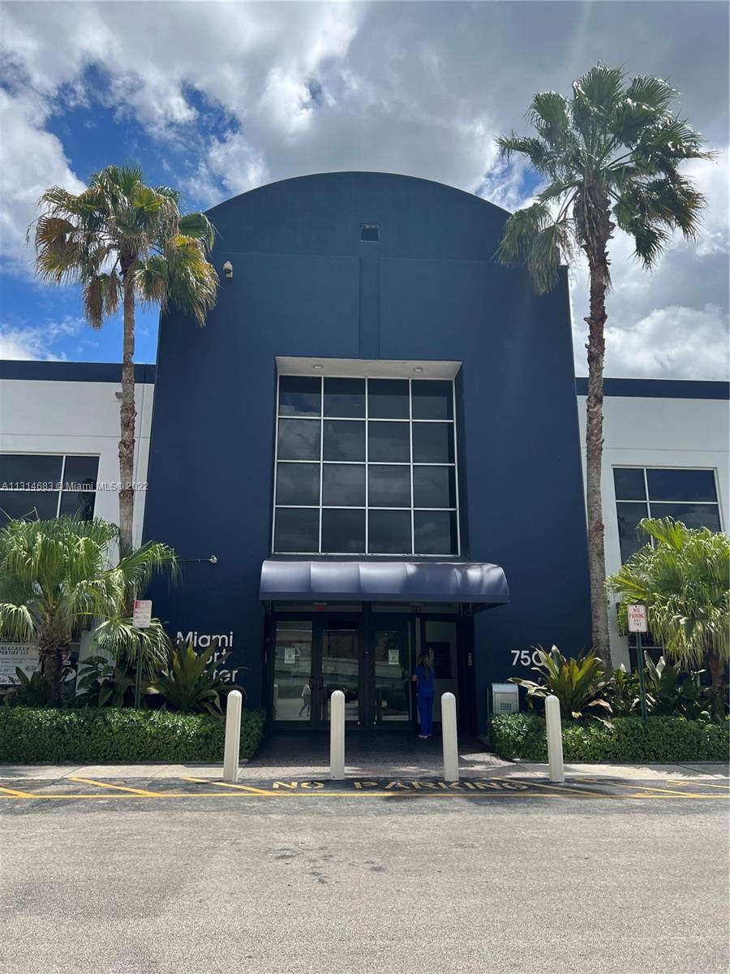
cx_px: 365
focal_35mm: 26
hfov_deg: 53.1
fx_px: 731
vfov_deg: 67.3
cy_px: 487
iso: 50
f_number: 1.5
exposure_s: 1/4444
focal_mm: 5.7
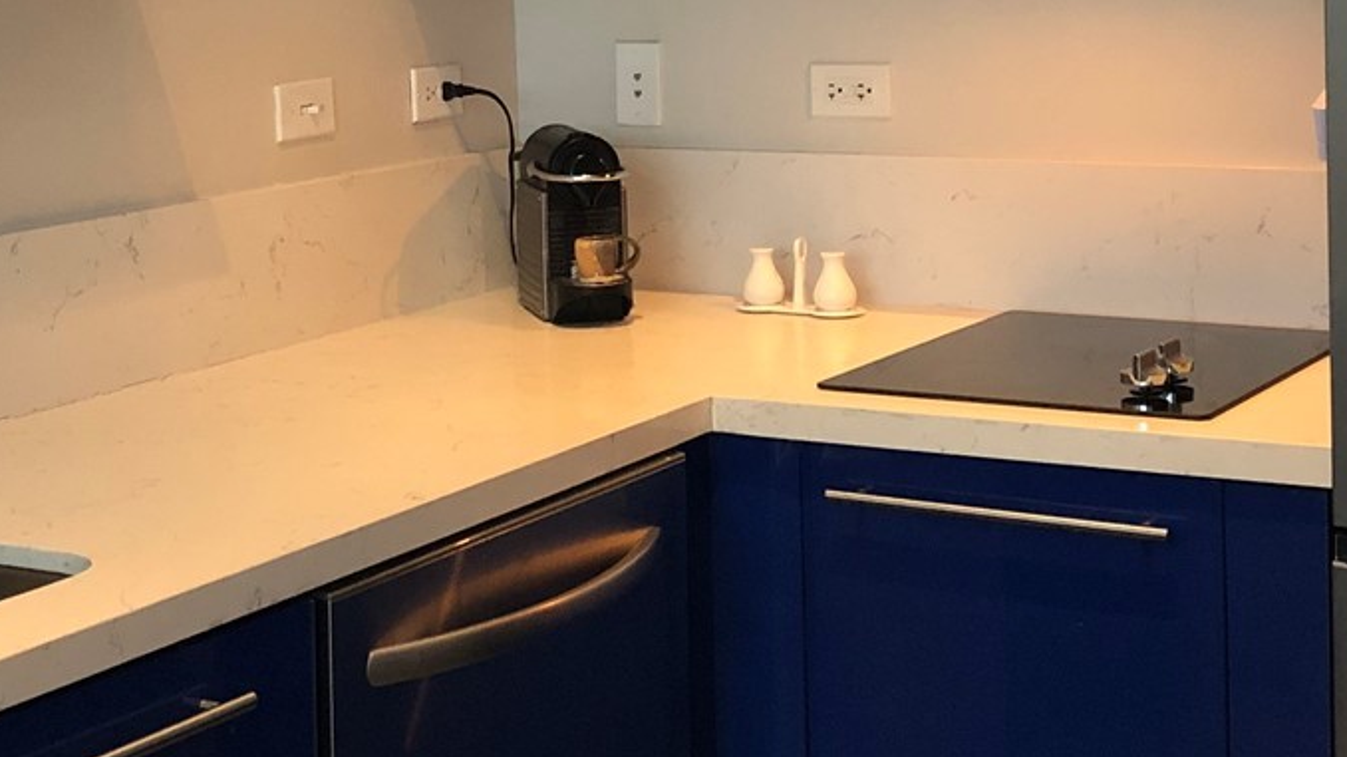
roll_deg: +2.1
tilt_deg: -4.2
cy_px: 77
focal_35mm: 72
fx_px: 2571
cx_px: 558
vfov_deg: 16.5
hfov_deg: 29.3
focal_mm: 4
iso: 80
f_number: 1.8
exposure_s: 1/15
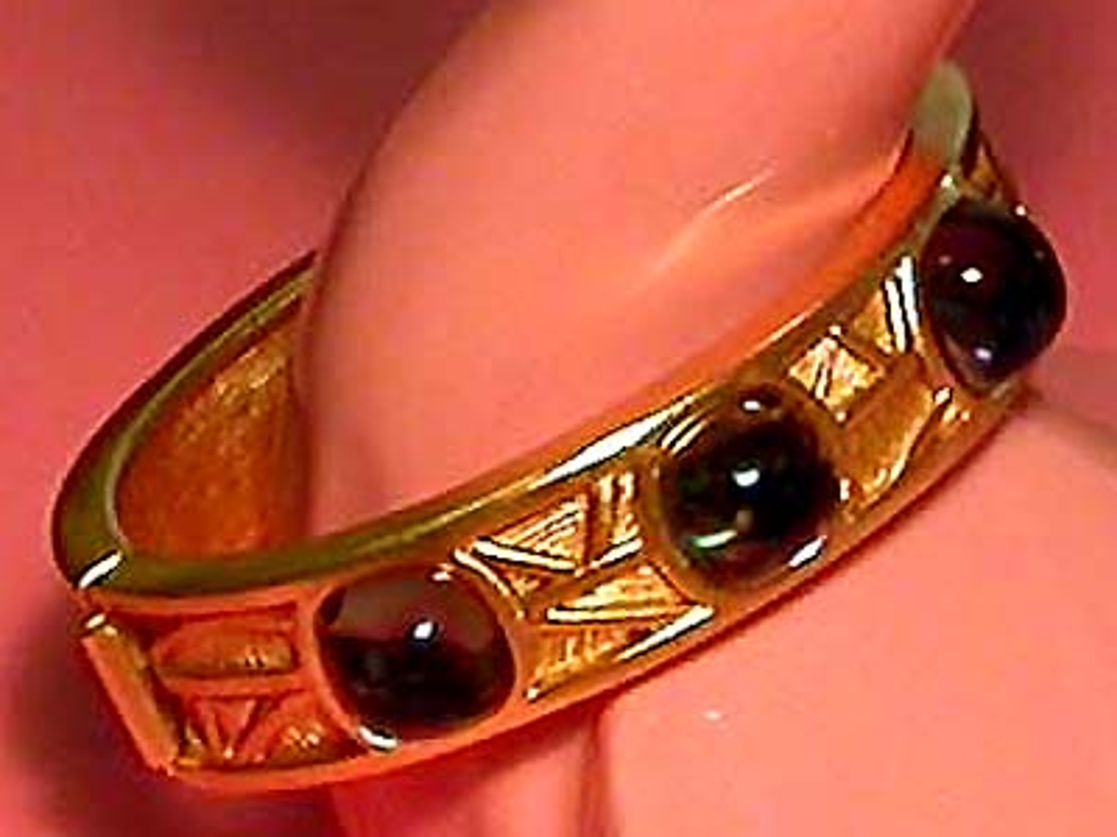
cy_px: 418
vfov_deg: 37.7
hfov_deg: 49.0
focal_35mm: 38
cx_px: 558
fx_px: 1226
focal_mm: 7.85
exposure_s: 1/60
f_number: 2.6
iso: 100
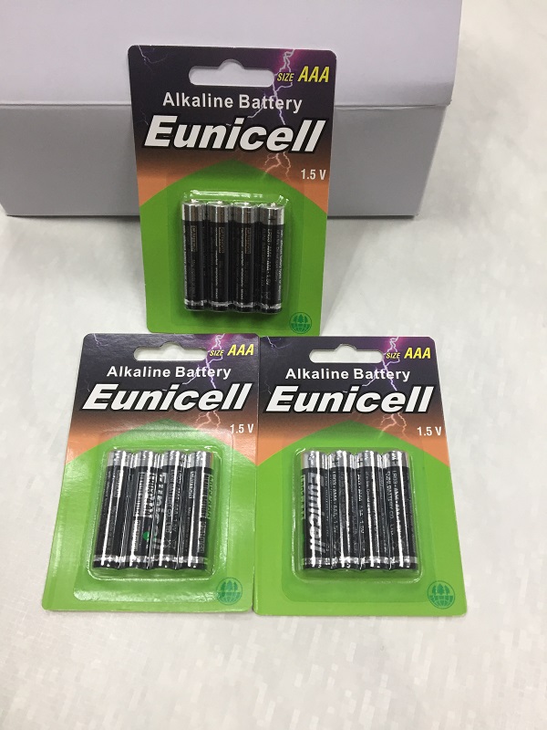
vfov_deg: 61.7
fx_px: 611
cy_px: 365
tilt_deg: -65.2
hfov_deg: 48.2
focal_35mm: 29
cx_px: 274
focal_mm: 4.15
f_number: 2.2
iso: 64
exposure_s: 1/33
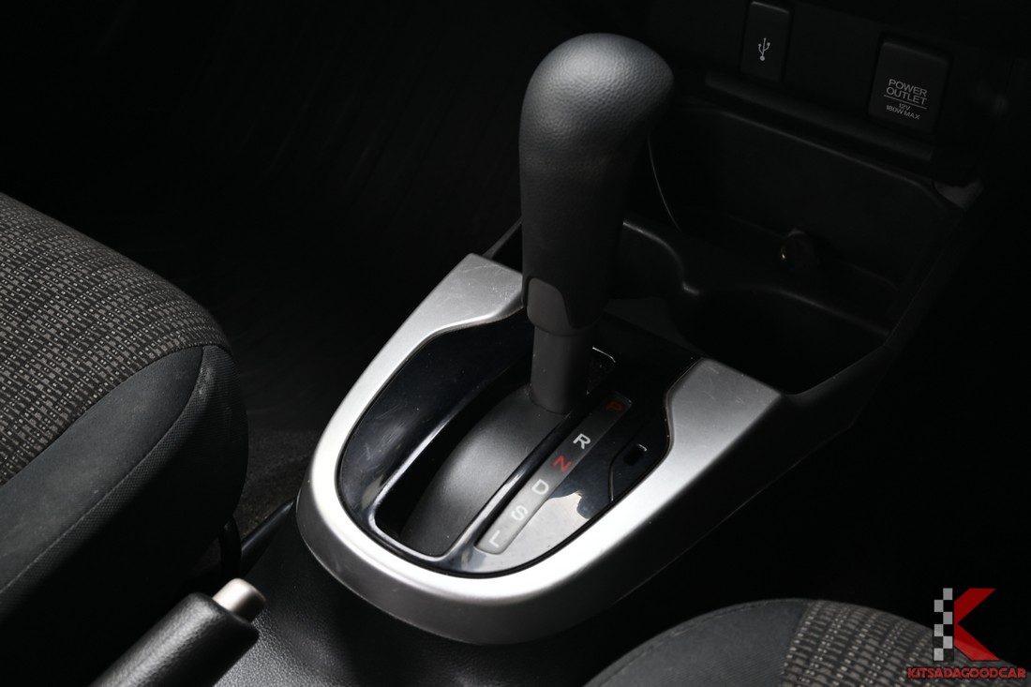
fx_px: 1374
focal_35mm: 48
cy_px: 344
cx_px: 516
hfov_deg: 41.1
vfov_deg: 28.1
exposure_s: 1/60
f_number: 6.7
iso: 200
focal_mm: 32
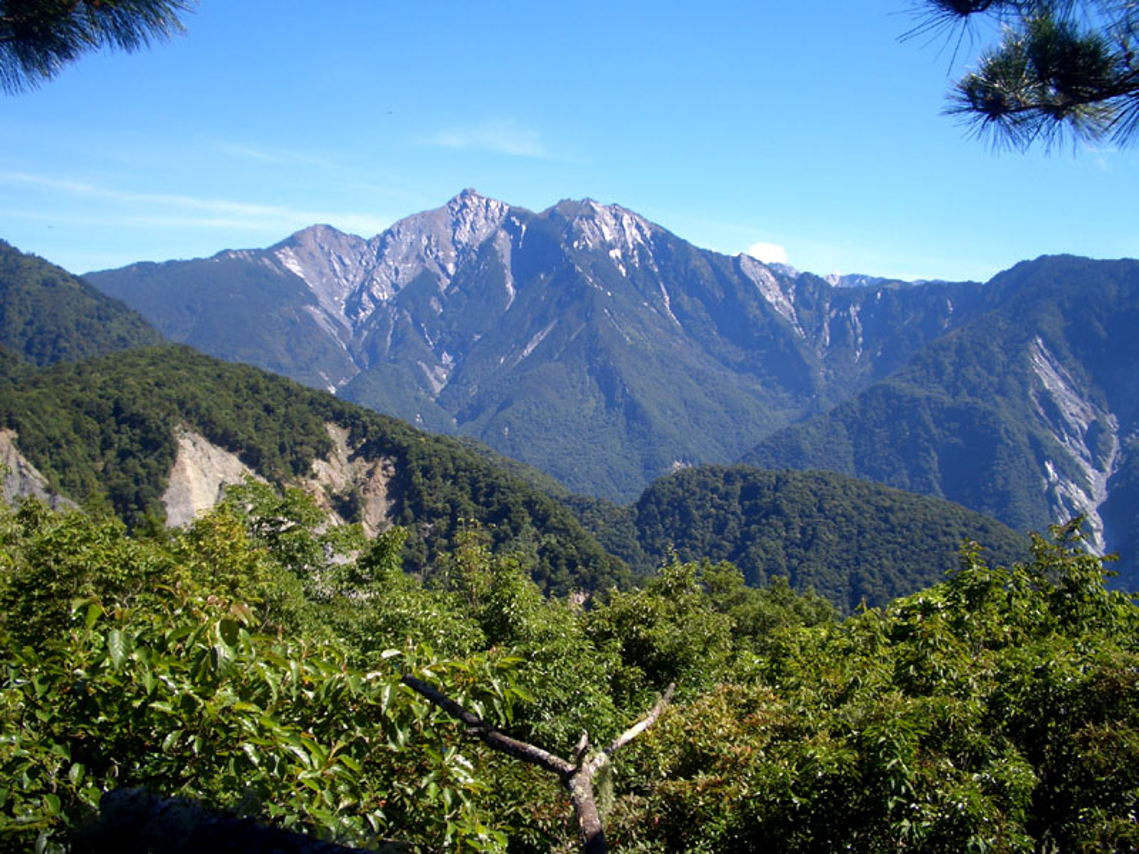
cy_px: 427
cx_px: 570
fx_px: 1152
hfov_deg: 52.6
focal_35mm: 35
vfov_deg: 40.7
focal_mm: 5.8
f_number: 4.3
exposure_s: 1/250
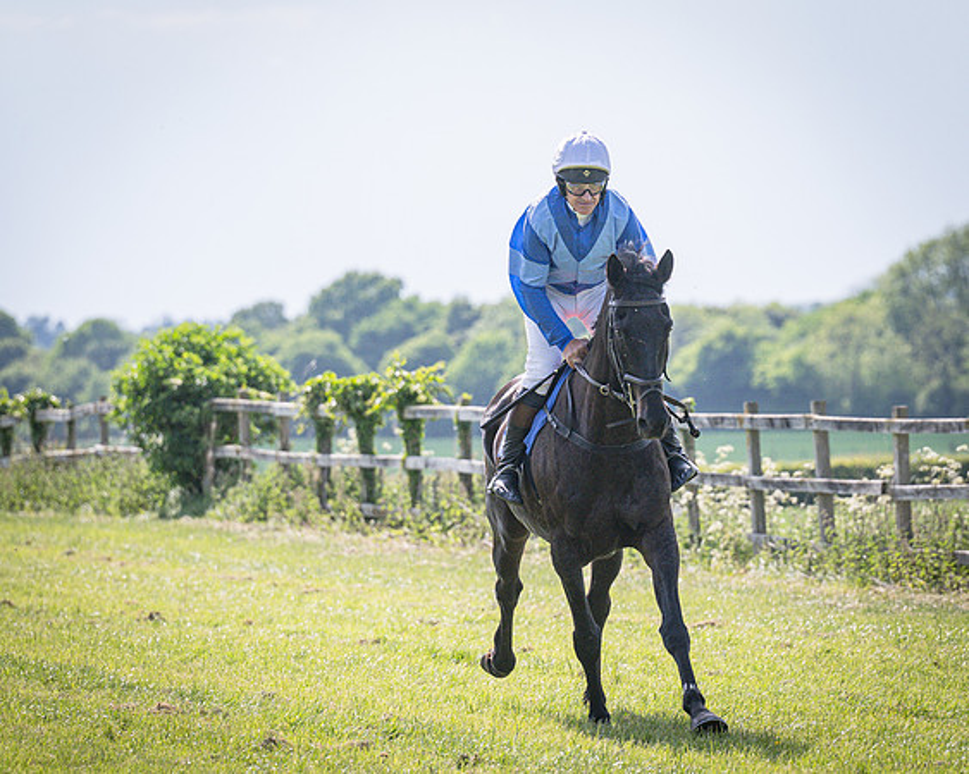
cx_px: 548
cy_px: 359
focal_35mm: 291
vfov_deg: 5.3
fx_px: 8338
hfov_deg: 6.7
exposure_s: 1/3200
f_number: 4
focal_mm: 155
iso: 400
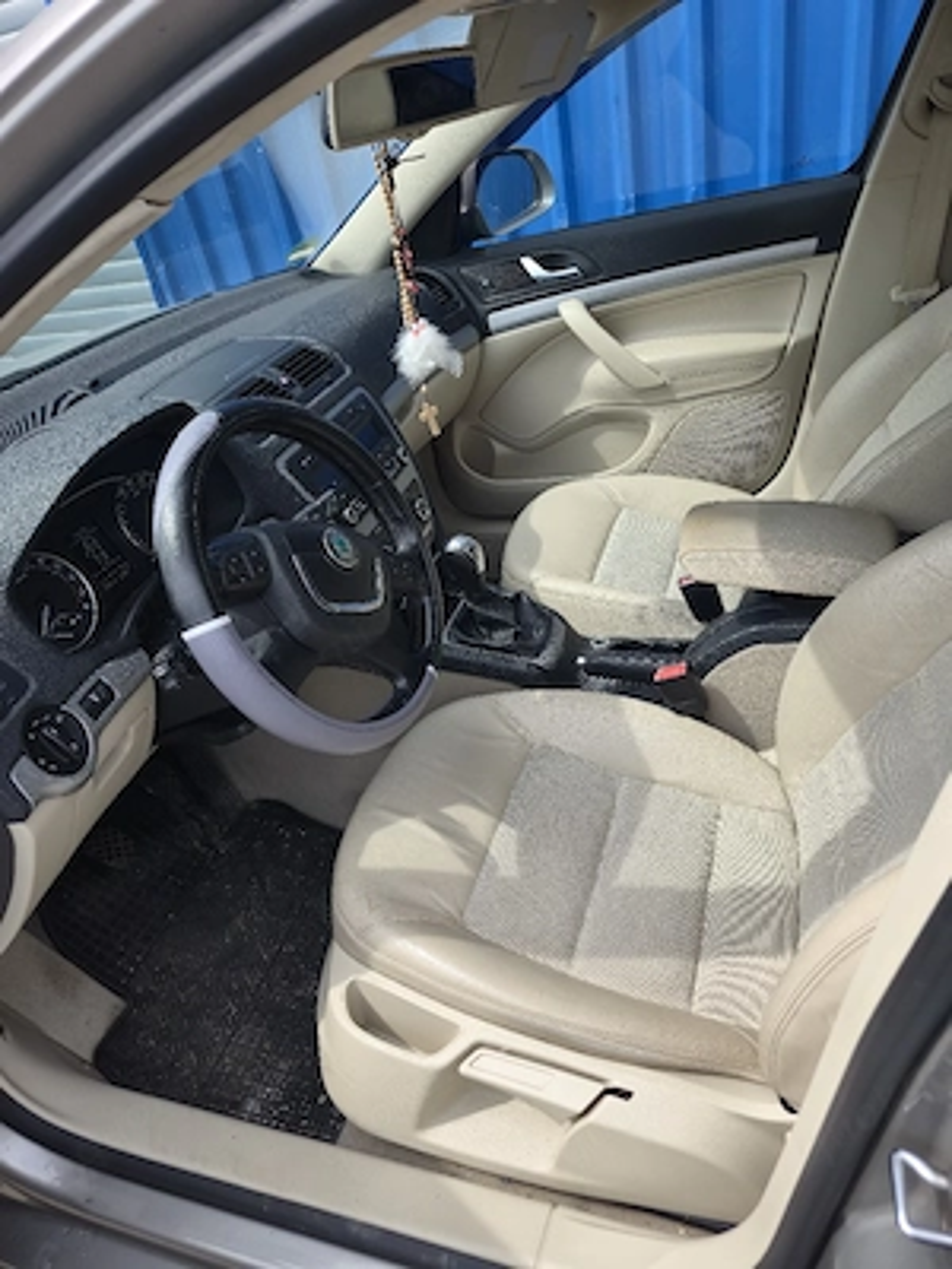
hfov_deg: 58.9
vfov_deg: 73.9
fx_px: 843
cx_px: 476
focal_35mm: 23
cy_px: 634
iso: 25
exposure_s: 1/417
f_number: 1.8
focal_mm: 5.4
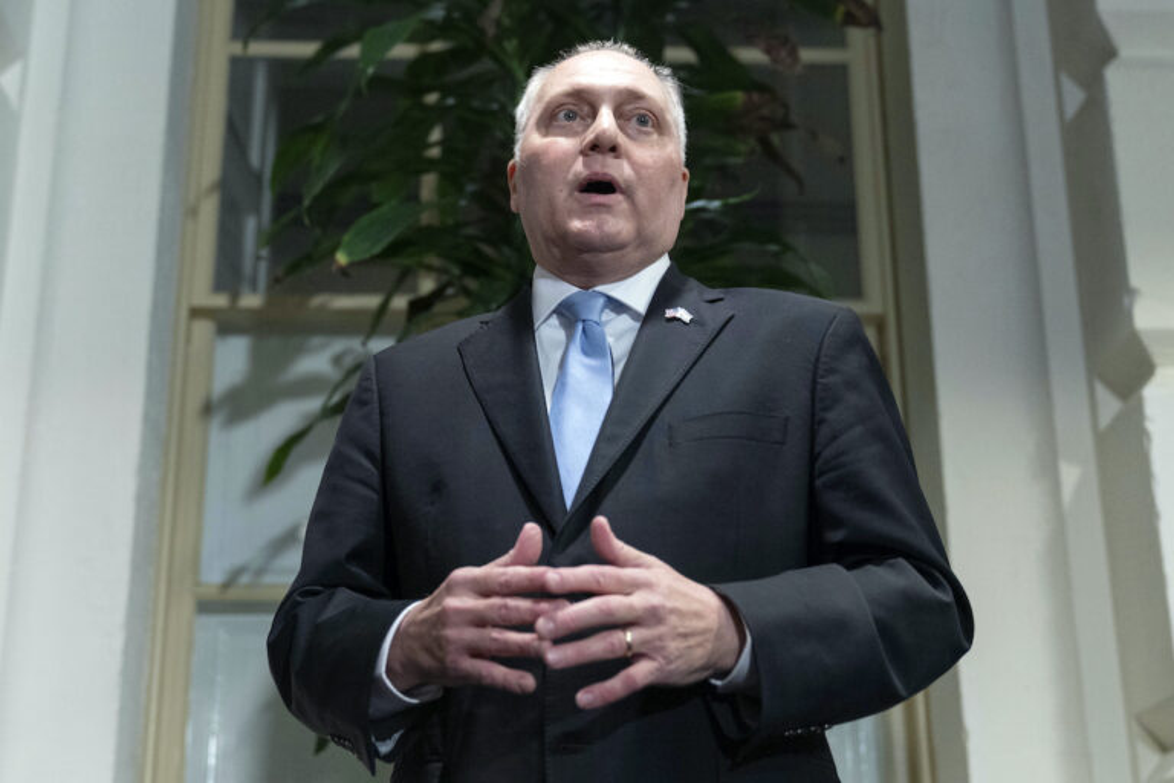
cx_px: 587
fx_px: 1370
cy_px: 392
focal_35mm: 42
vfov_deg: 31.9
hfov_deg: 46.4
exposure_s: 1/200
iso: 3200
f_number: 2.8
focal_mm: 42
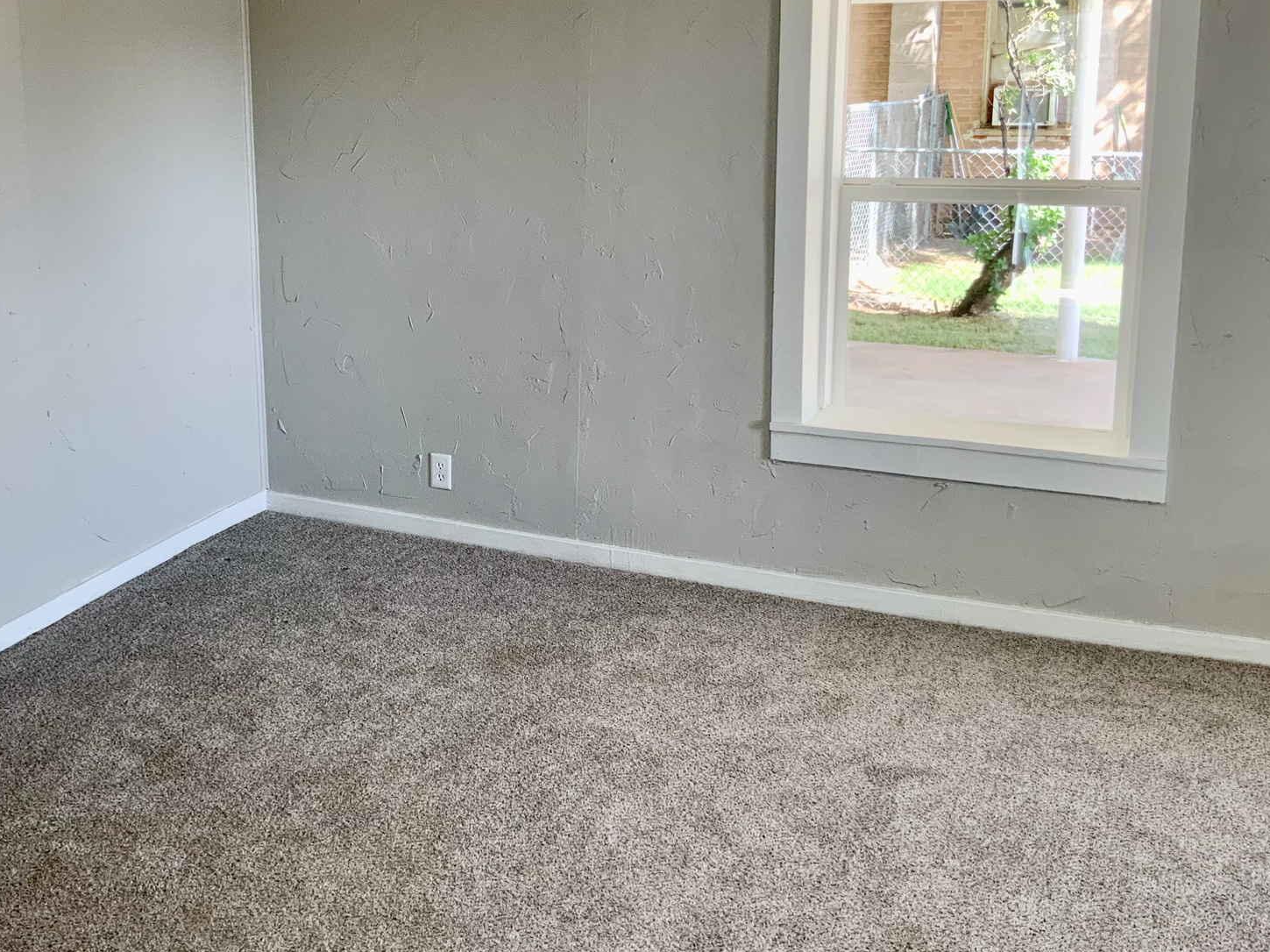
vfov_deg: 34.9
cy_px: 351
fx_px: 1504
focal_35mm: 41
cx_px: 496
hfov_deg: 45.5
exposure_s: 1/120
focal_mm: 3
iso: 64
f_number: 1.8
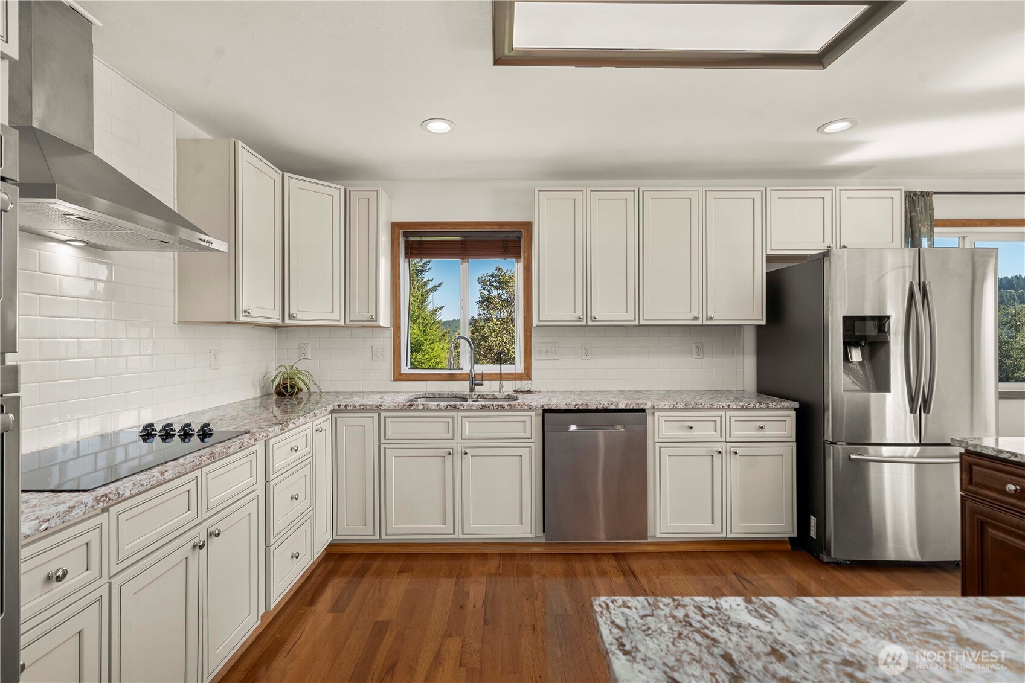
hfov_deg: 96.7
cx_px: 512
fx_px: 455
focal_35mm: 16
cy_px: 342
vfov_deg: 73.7
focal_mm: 16
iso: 320
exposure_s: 1/30
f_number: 6.7
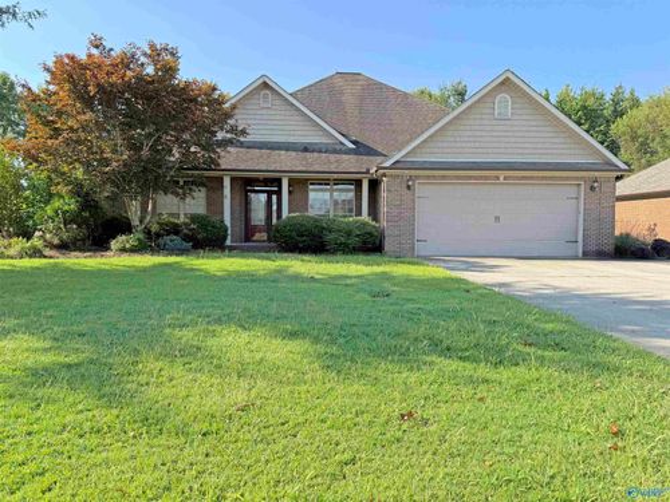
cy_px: 251
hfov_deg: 71.6
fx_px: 465
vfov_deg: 56.8
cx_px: 335
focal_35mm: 24
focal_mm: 6.76
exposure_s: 1/1727
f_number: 1.78
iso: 80
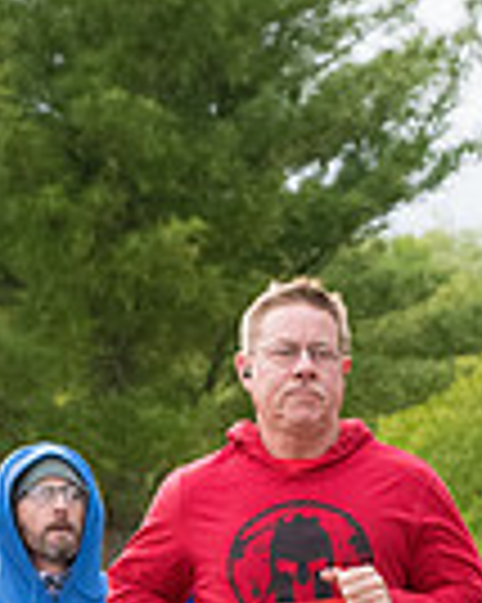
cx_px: 196
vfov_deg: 4.1
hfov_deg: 3.3
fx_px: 8426
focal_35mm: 472
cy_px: 927
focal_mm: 100
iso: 4000
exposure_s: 1/1600
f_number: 7.1
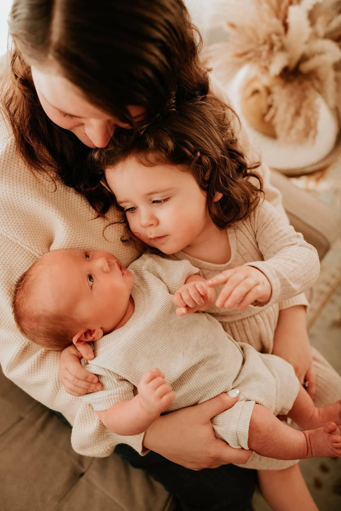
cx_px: 170
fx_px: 497
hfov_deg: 37.9
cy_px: 256
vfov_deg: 54.4
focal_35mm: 35
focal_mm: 35
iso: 1100
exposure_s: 1/250
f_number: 2.5
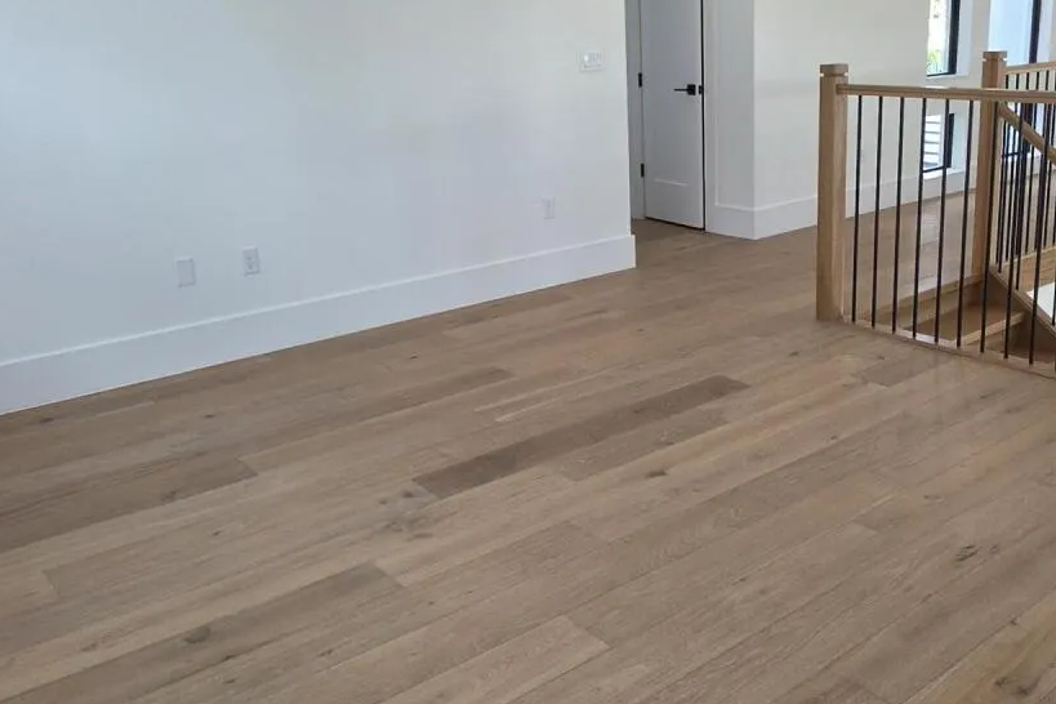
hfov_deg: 56.9
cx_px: 614
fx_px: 968
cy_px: 289
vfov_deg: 39.8
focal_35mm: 33
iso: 40
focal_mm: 2.2
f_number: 1.9
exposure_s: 1/120
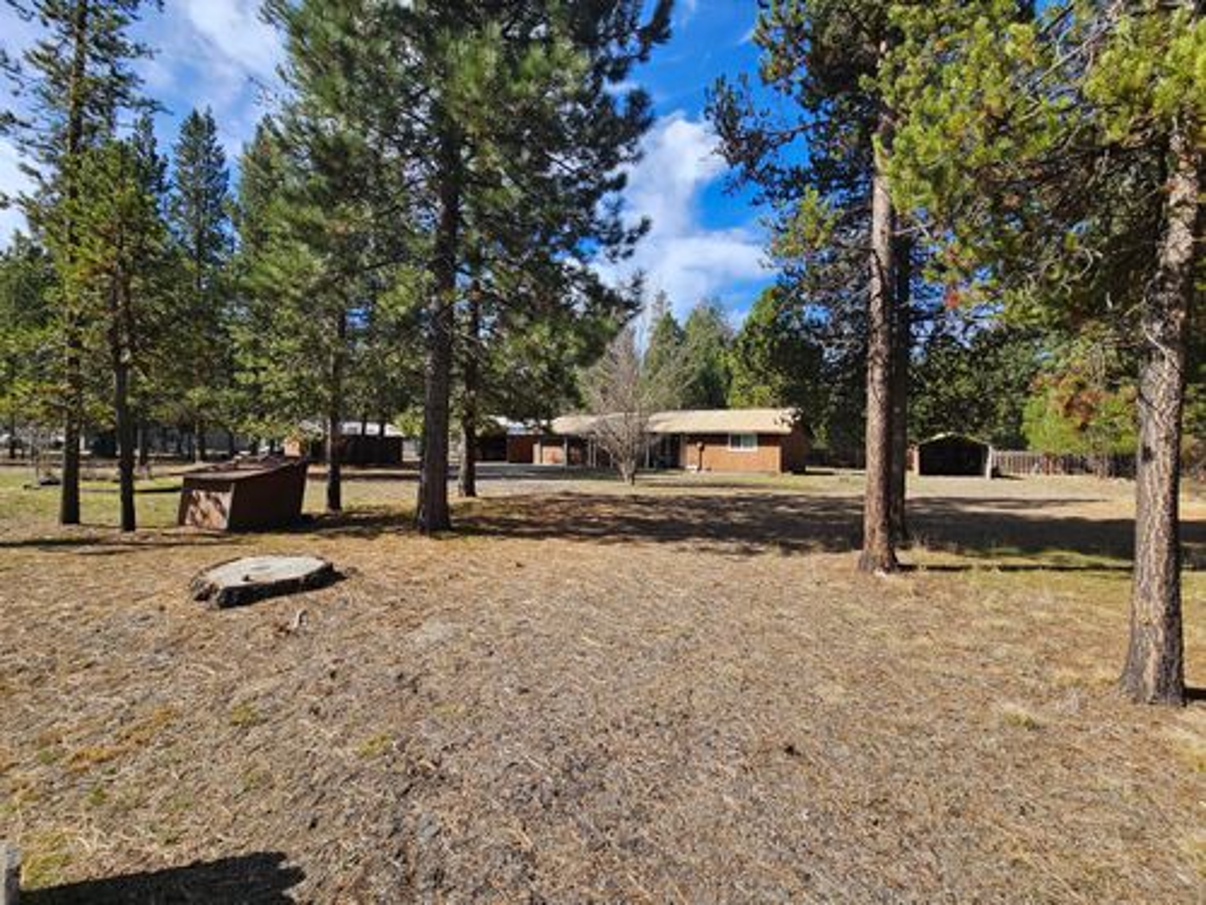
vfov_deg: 89.9
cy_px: 452
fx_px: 453
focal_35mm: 13
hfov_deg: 106.2
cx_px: 603
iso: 50
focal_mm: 2.2
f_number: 2.2
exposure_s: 1/1163
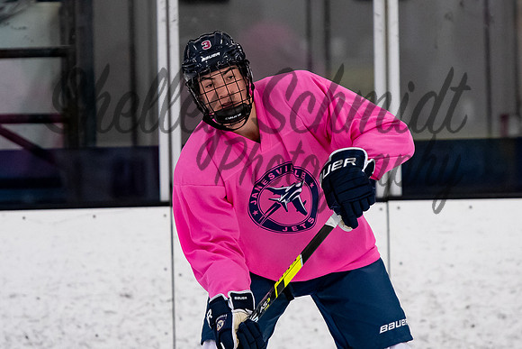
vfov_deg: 3.1
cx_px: 229
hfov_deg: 4.6
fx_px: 6539
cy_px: 147
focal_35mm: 451
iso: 2000
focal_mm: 200
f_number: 3.5
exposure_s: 1/800
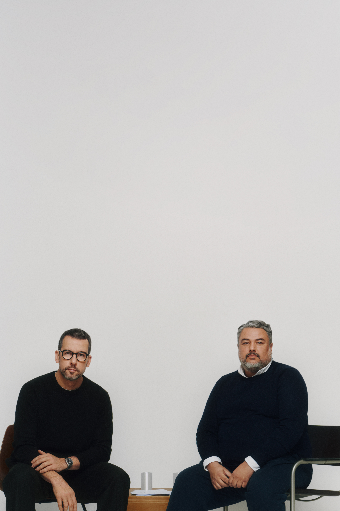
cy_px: 312
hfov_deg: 23.7
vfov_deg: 34.9
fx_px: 808
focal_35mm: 57
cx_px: 151
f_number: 4
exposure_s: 1/125
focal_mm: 43
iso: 200
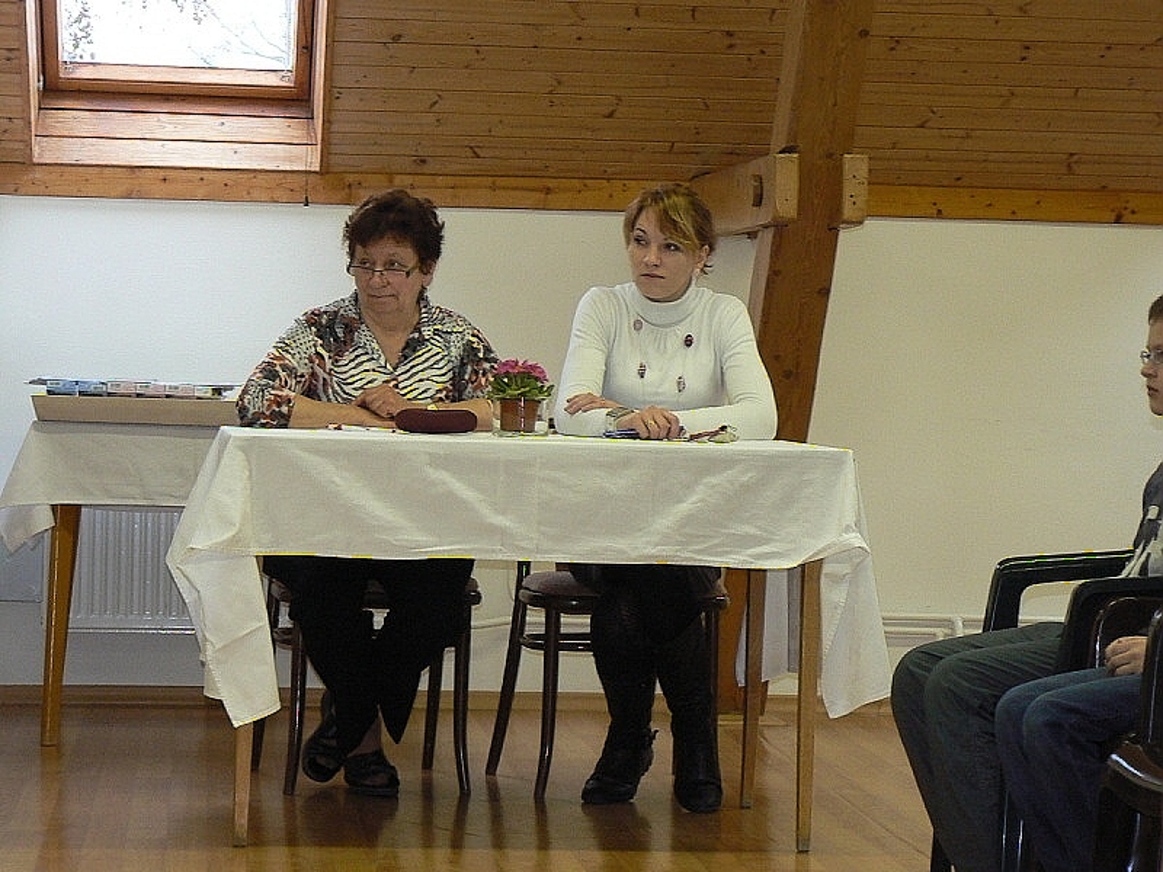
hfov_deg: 18.0
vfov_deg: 13.6
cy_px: 436
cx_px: 582
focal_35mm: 109
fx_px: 3662
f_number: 3.2
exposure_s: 1/30
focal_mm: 18.2
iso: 200
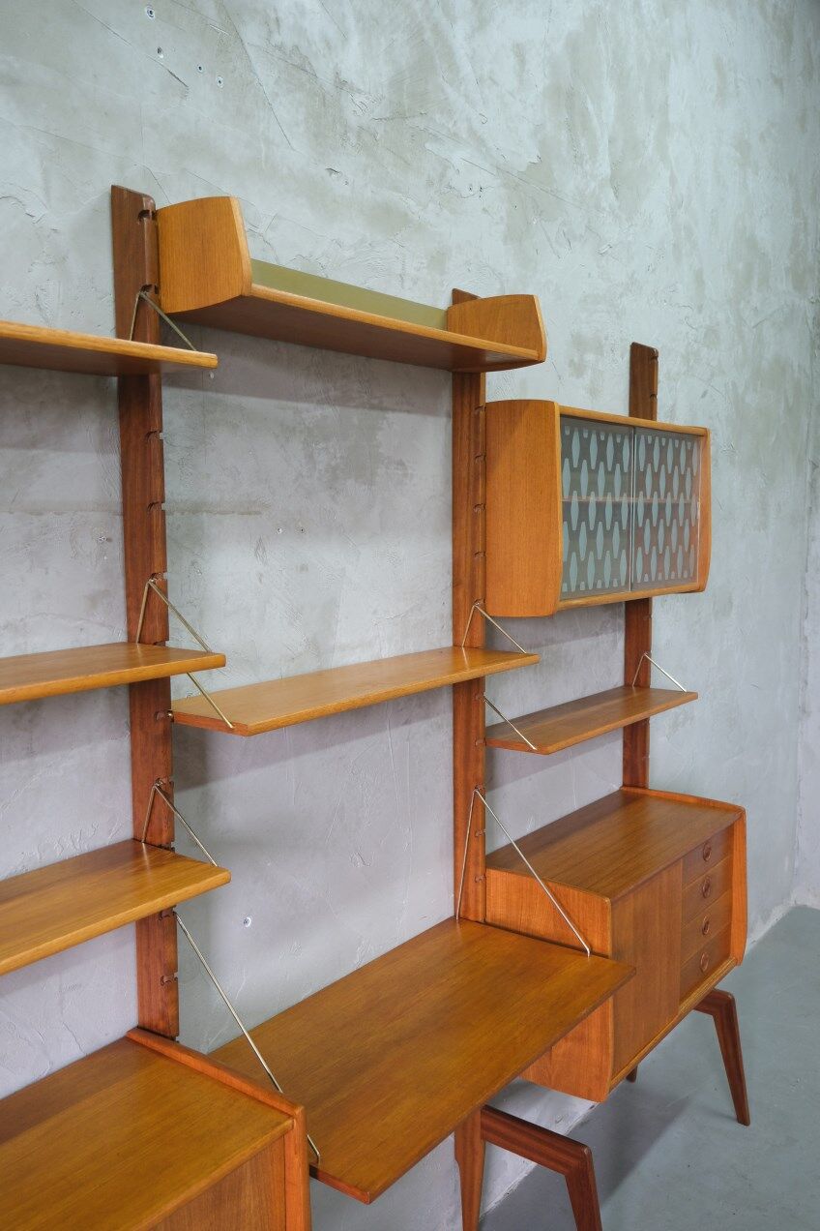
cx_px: 410
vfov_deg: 65.5
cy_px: 616
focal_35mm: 28
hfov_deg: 46.4
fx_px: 957
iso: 1250
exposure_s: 1/27
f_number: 4
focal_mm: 18.4
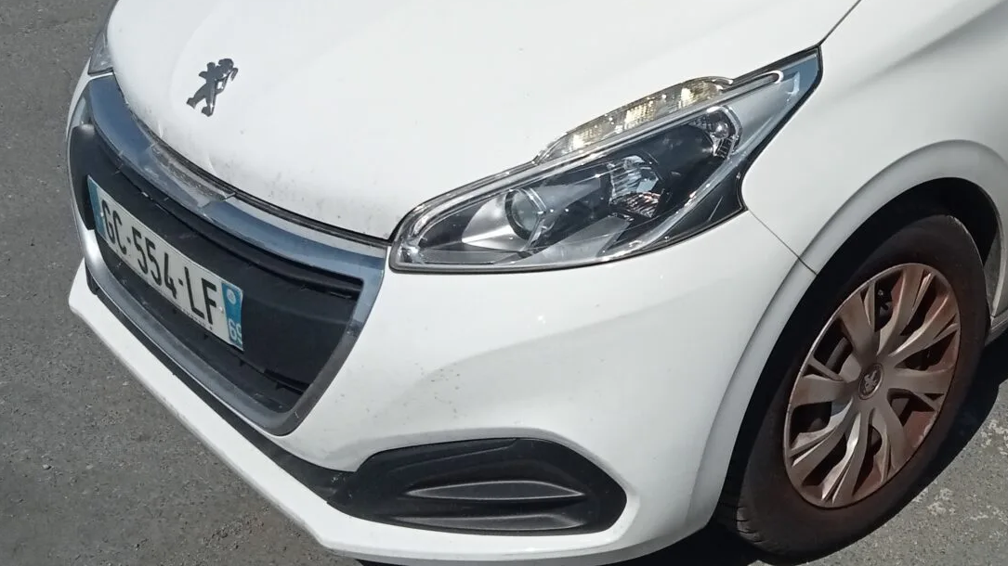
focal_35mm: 54
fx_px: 1443
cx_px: 814
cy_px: 9
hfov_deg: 37.1
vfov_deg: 21.5
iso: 105
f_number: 2.2
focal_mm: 3.46
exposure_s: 1/2717
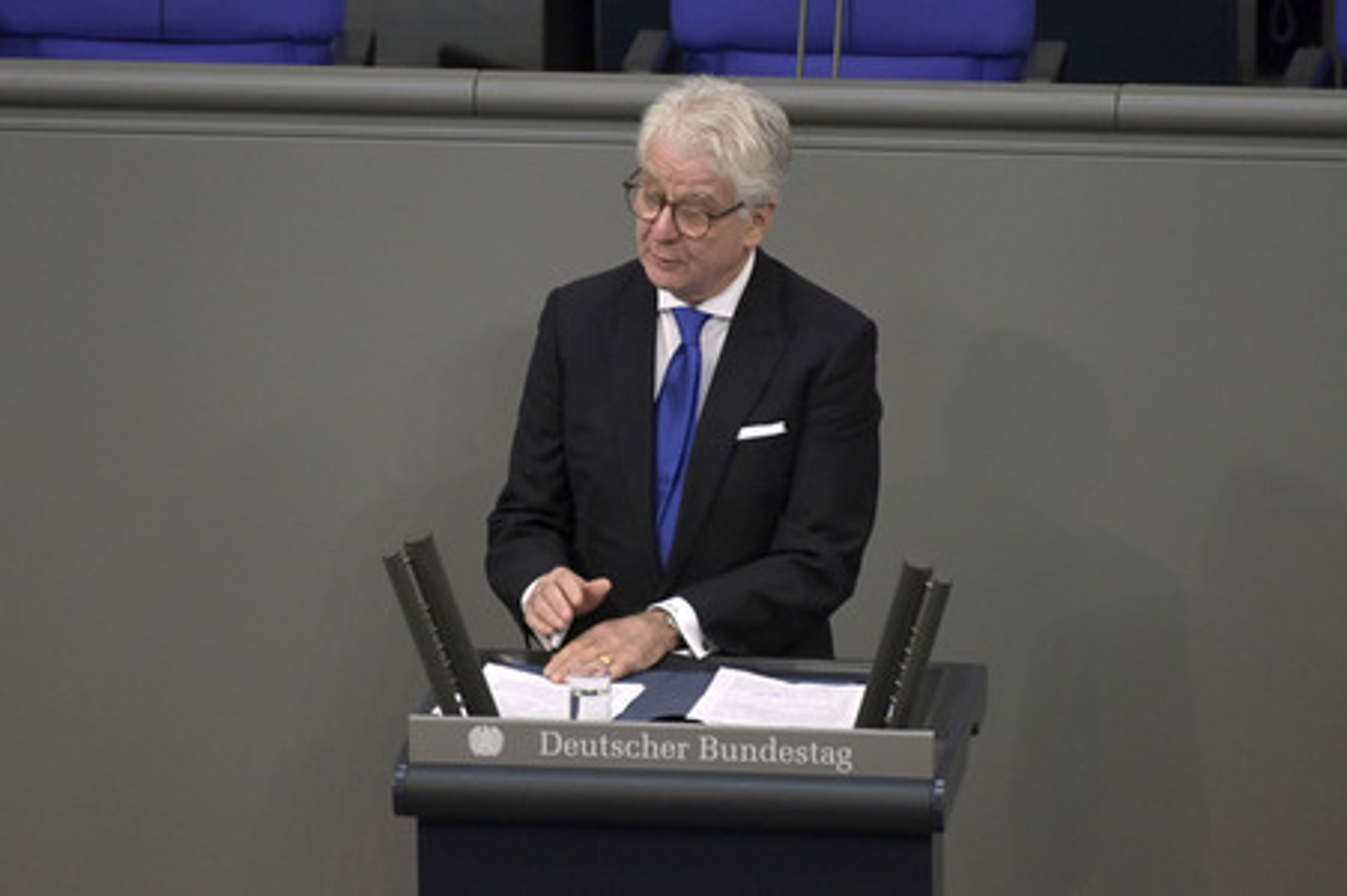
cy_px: 448
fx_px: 18694
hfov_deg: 4.1
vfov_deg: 2.7
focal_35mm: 500
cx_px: 674
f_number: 5.6
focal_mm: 500
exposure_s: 1/400
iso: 6400
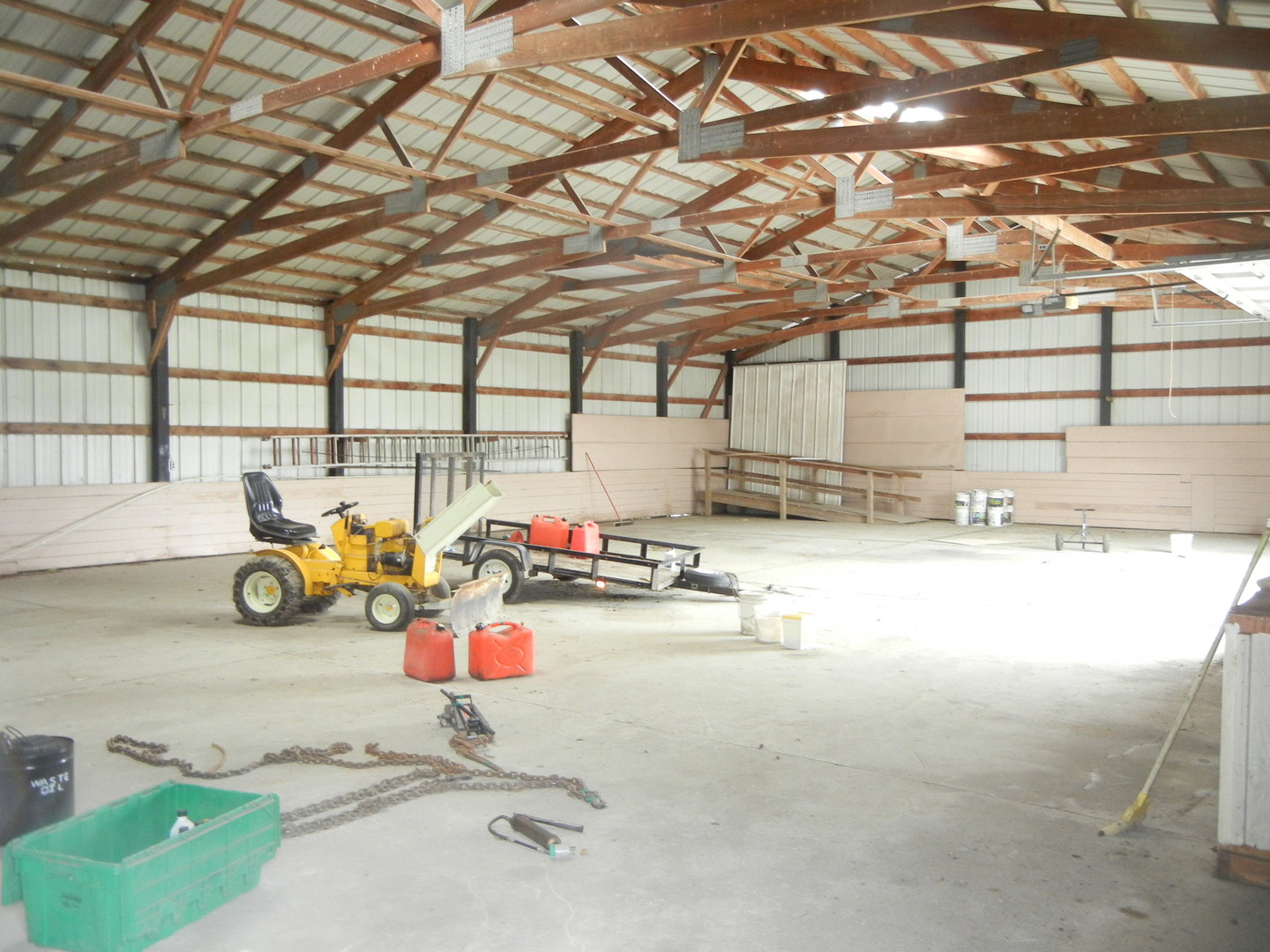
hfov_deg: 60.0
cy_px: 476
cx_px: 635
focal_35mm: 30
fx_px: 1101
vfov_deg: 46.8
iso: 482
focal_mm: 5.4
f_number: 3.5
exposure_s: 1/30
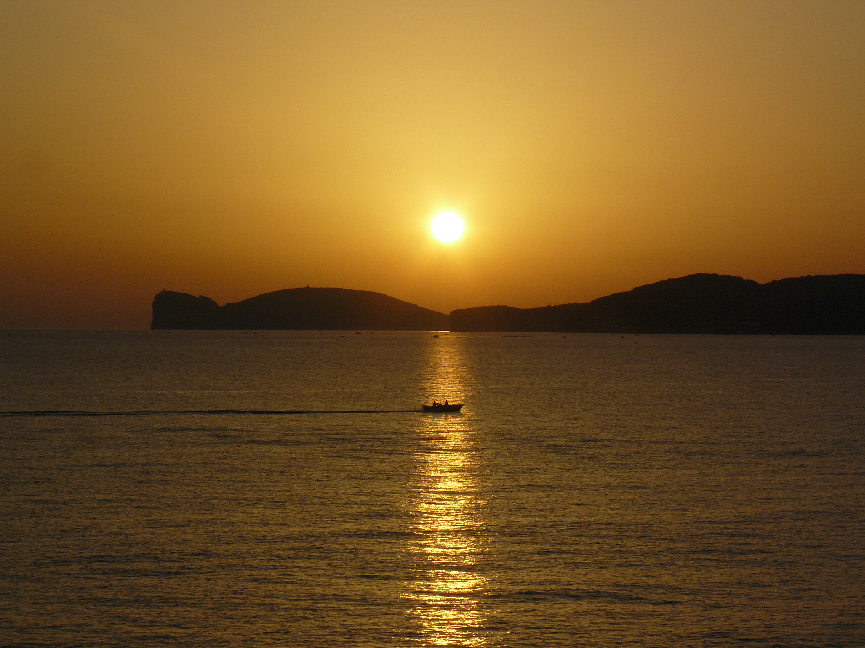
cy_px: 324
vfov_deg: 13.2
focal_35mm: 112
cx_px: 432
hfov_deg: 17.6
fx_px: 2799
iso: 100
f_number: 8
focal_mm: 18.6
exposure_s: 1/500
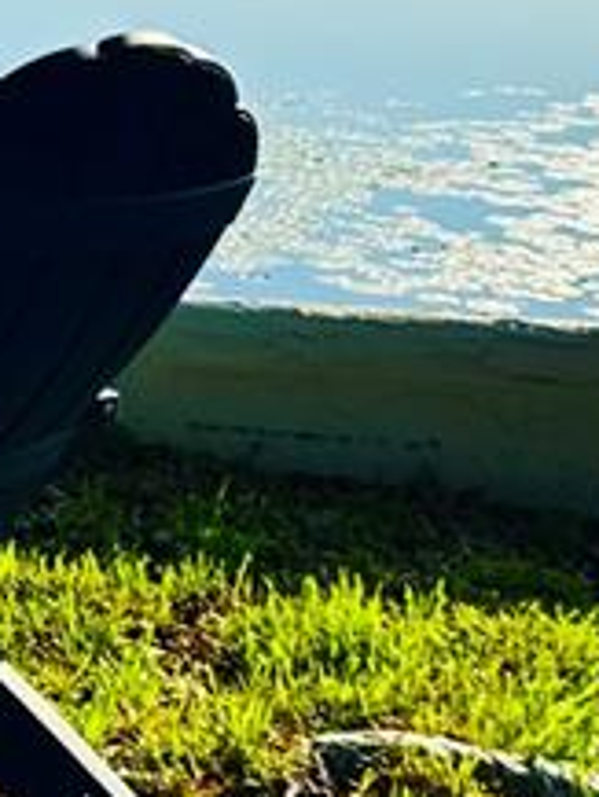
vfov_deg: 17.4
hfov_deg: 12.5
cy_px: 279
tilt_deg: -12.8
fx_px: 2605
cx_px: -294
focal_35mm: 113
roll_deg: -2.5
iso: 80
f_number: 1.78
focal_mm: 6.76
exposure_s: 1/10417
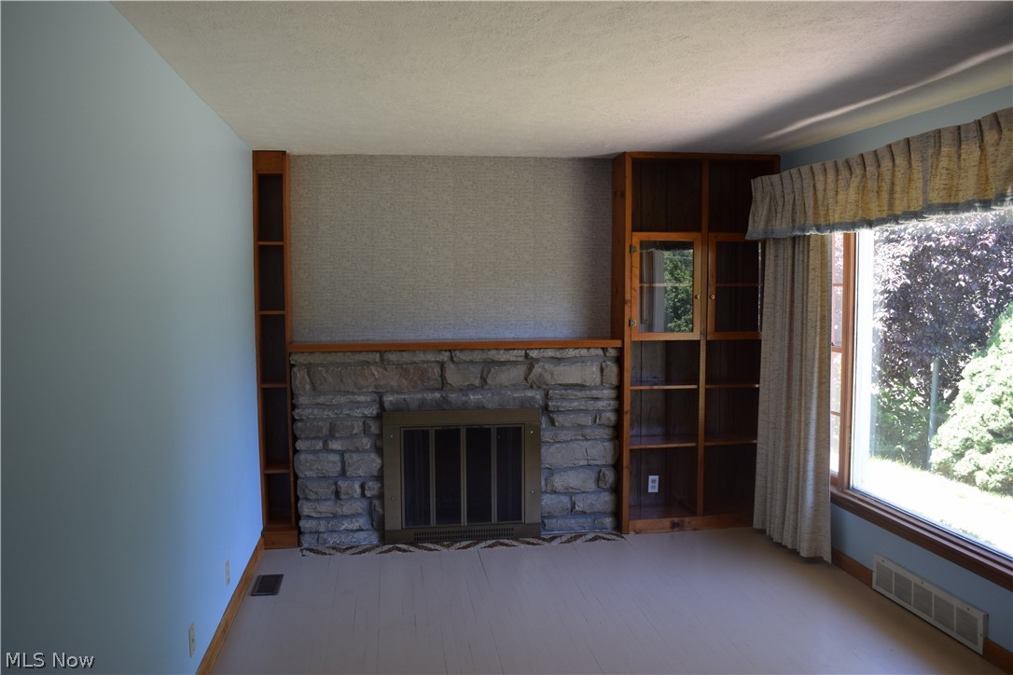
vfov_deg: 47.9
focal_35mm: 27
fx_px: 760
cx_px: 506
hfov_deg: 67.4
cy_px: 338
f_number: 5
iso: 400
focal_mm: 18
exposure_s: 1/100
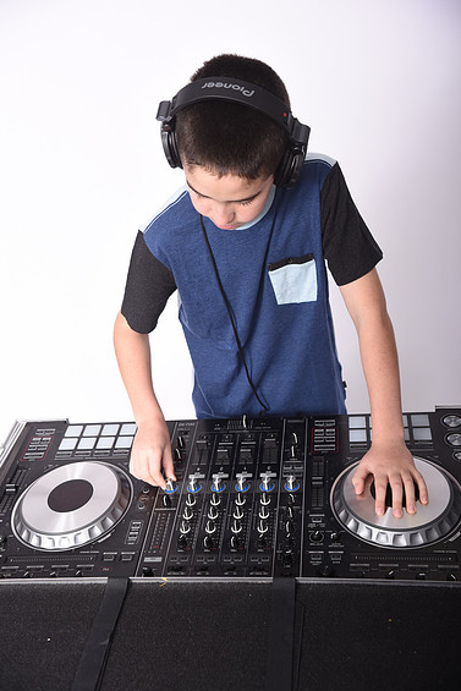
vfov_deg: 49.5
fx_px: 749
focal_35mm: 39
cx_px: 226
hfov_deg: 34.2
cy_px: 352
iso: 200
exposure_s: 1/250
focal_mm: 38
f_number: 6.3
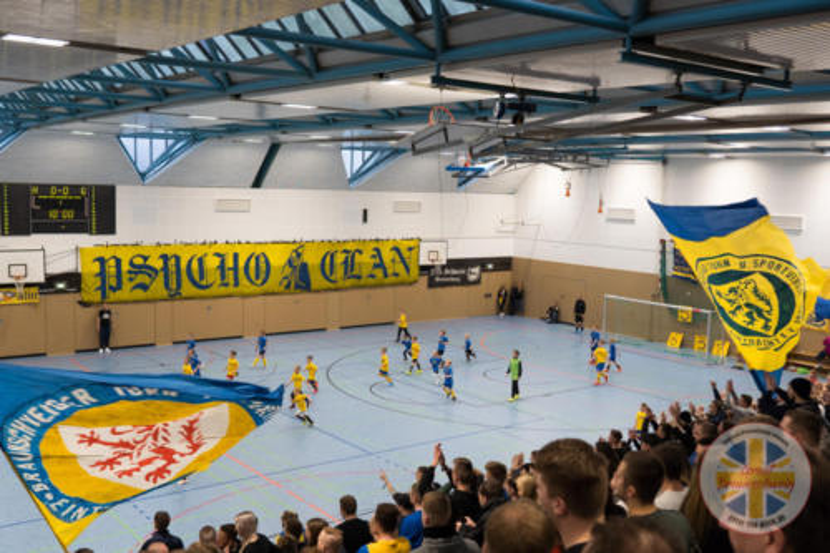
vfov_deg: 36.8
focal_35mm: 36
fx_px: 830
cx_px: 415
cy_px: 276
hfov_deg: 53.1
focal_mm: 24
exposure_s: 1/160
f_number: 4
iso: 1250
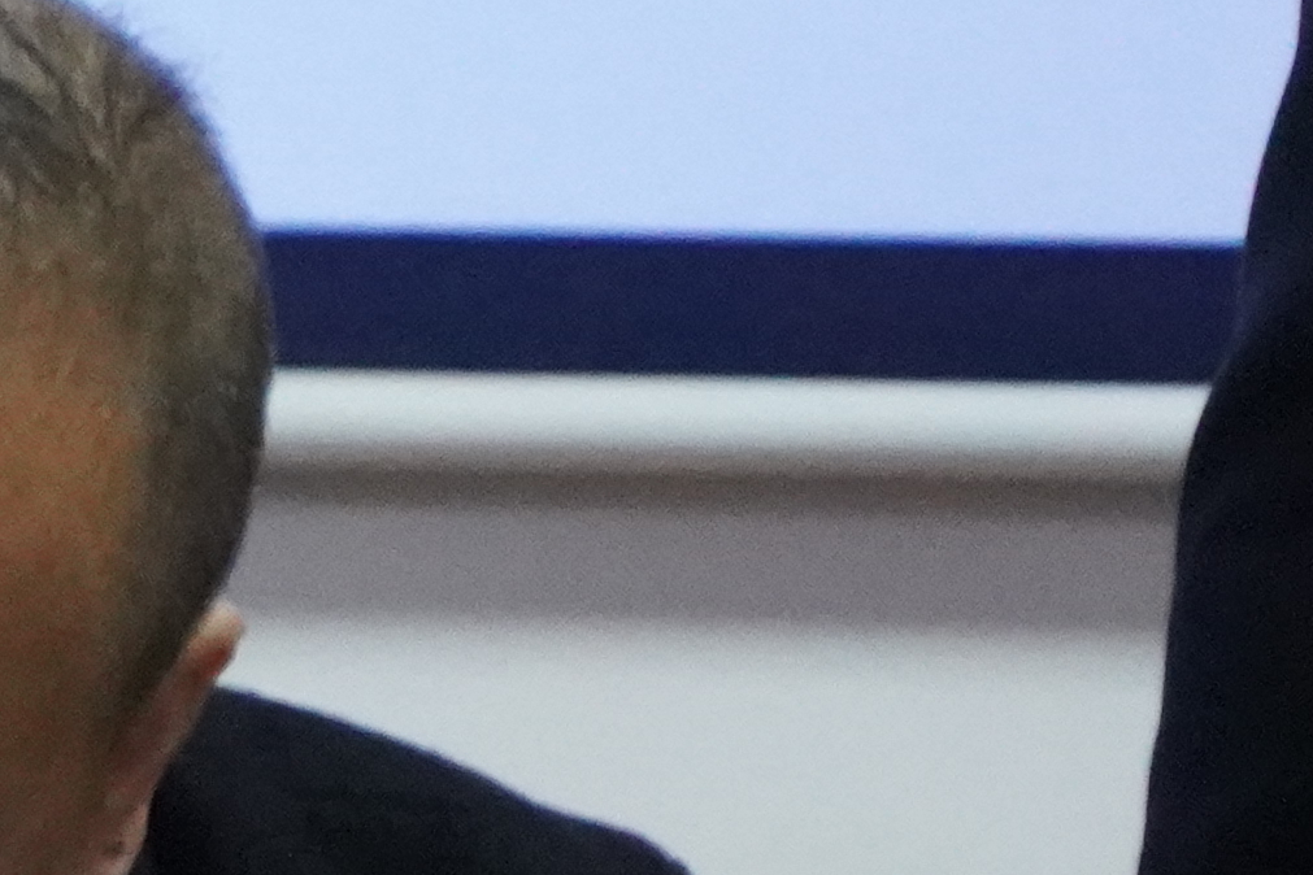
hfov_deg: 2.2
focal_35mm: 950
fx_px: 34646
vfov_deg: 1.4
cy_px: 928
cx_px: -2364
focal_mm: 160
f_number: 6.3
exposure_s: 1/200
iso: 12800
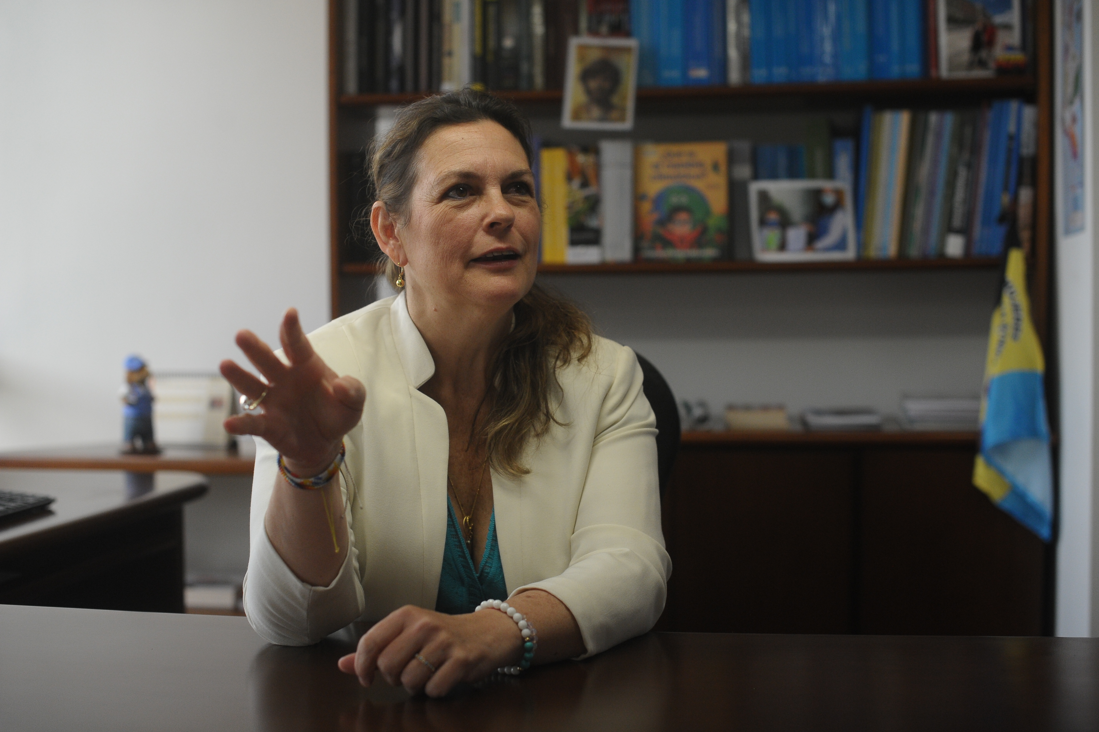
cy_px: 366
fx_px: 1525
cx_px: 550
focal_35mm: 50
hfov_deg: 39.6
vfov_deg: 27.0
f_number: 2.8
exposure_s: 1/1250
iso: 2000
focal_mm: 50
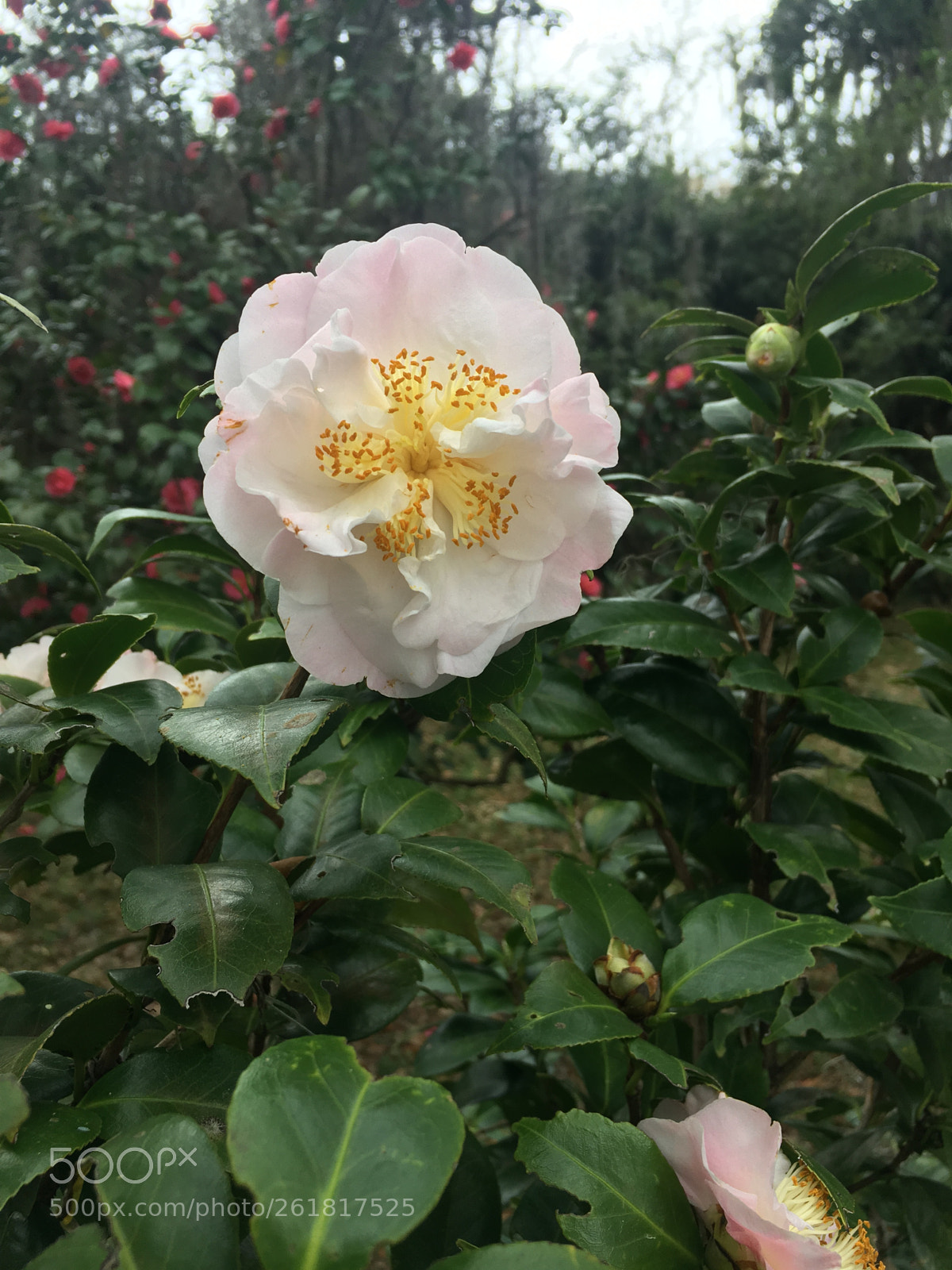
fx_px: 1063
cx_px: 476
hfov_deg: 48.2
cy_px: 635
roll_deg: +3.1
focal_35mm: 29
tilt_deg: -9.3
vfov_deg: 61.7
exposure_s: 1/120
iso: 25
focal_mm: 4.15
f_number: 2.2
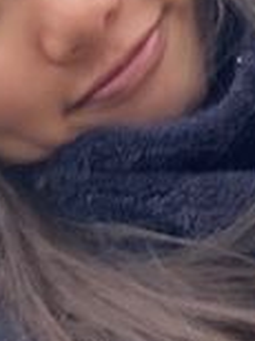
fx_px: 1152
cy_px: -42
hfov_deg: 12.5
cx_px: 255
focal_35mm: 117
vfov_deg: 16.3
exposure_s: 1/37
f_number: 2.2
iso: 320
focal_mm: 2.71
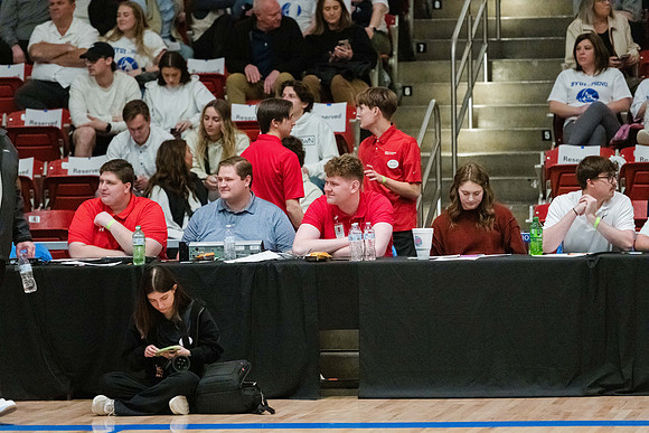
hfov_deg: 11.4
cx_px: 324
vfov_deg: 7.6
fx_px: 3246
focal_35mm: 180
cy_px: 216
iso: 20000
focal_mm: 180
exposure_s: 1/1000
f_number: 2.8
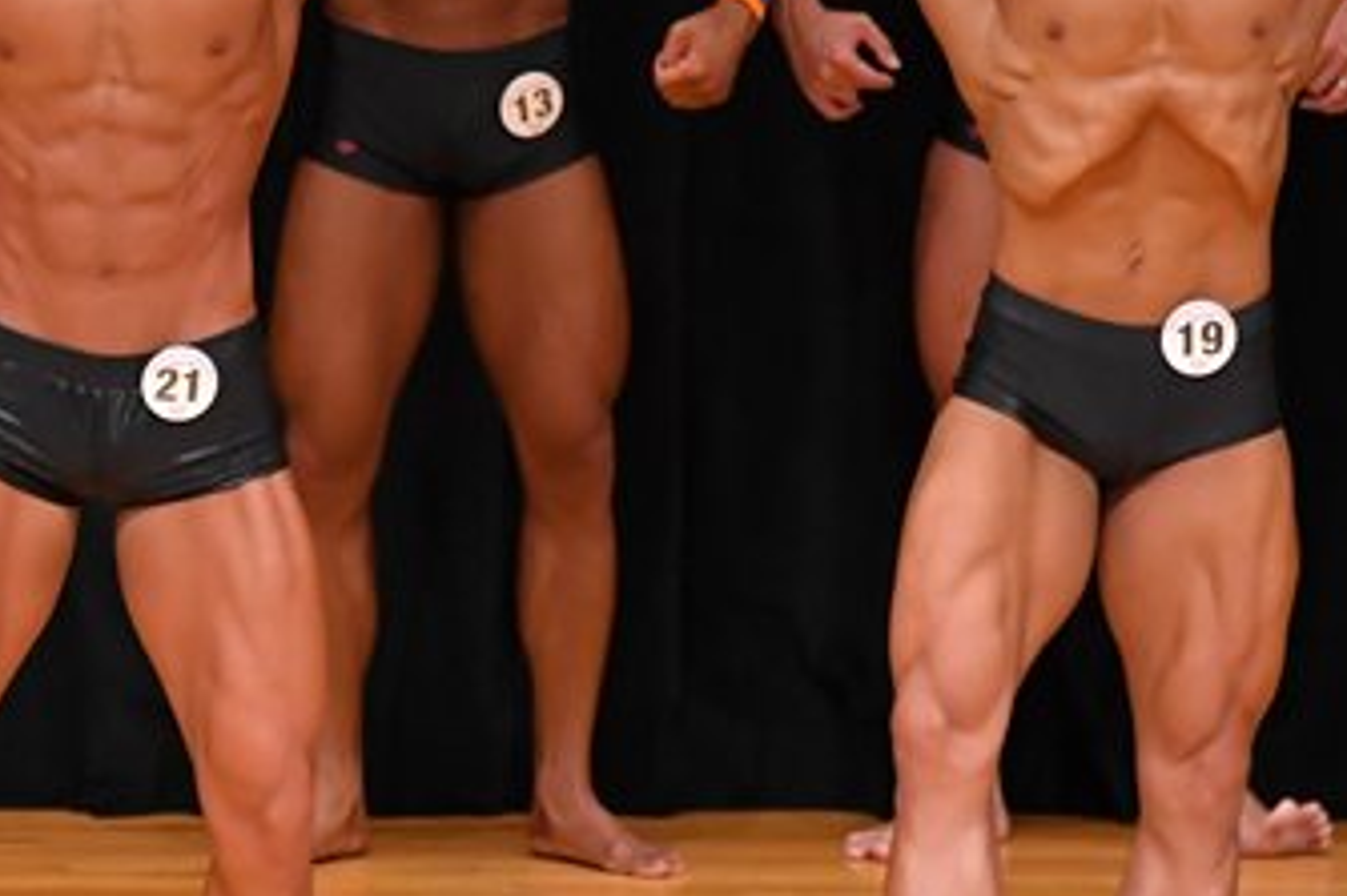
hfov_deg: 3.3
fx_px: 23373
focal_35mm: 625
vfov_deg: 2.2
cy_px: 406
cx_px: 131
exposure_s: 1/400
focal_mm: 180
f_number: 5.6
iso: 4000
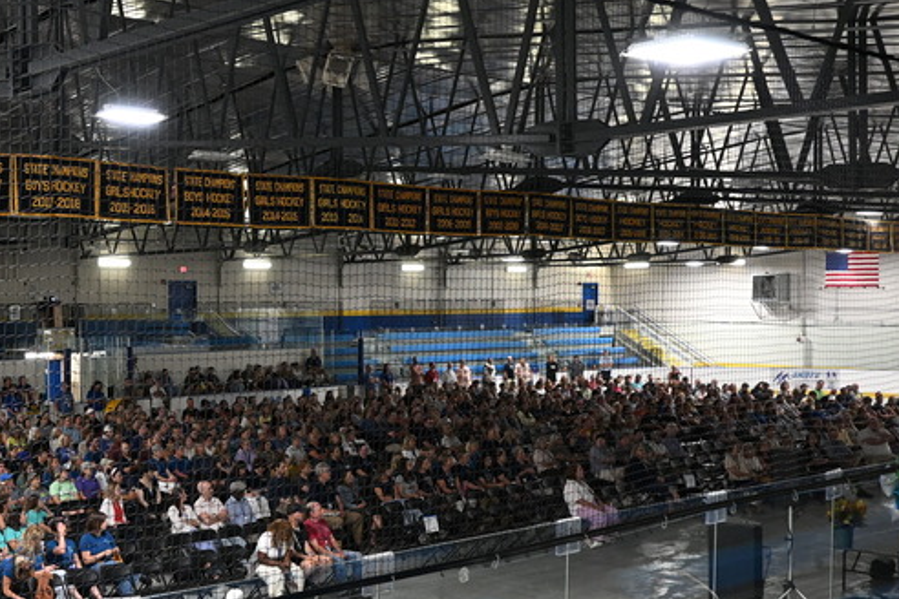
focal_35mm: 50
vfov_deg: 27.0
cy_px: 337
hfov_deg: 38.2
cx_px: 183
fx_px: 1249
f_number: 4
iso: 900
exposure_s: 1/30
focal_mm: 16
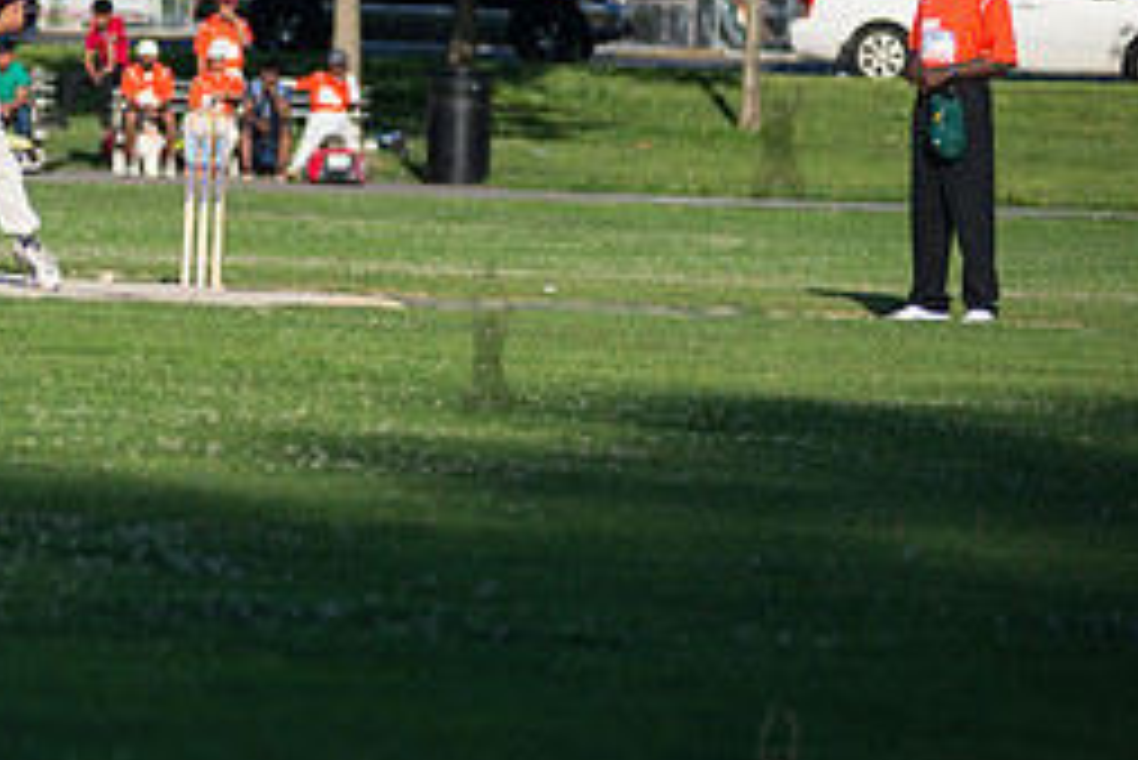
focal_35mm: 332
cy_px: 119
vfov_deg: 4.1
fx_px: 10500
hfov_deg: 6.2
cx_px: -94
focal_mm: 145
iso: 200
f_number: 2.8
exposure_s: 1/3200
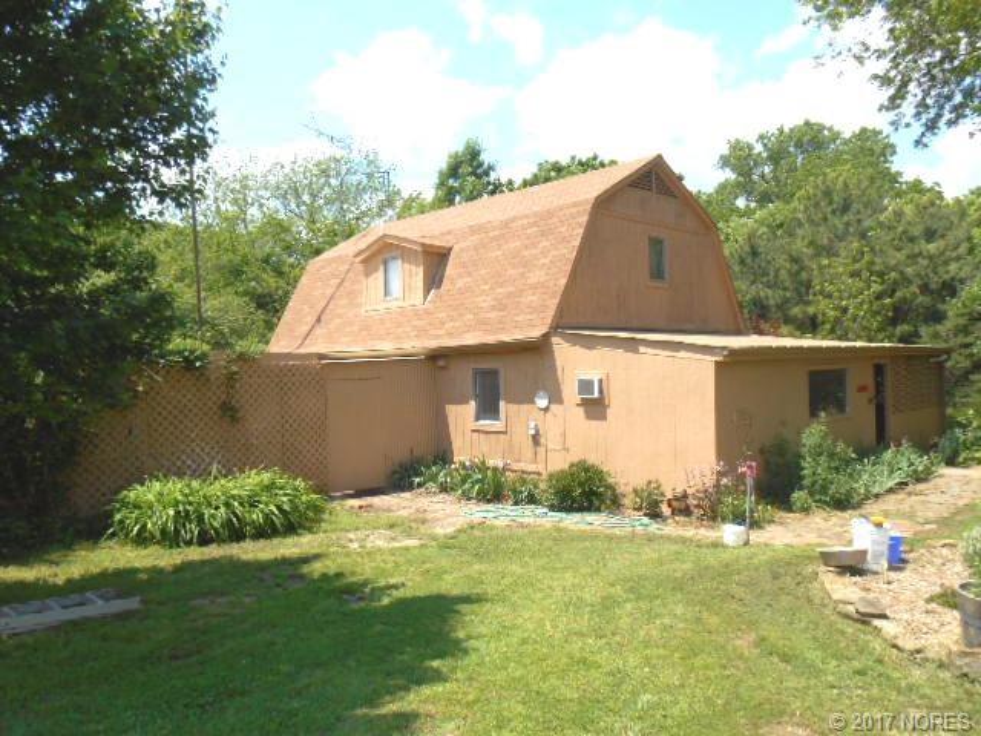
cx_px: 490
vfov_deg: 53.1
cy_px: 368
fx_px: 737
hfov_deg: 67.3
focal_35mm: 26
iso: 80
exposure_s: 1/800
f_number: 3.4
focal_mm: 4.7
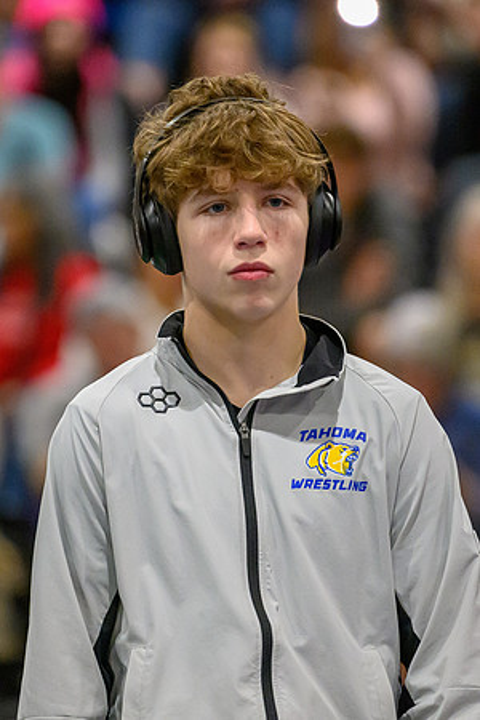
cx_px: 166
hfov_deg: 3.4
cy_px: 264
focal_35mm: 400
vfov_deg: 5.2
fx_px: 7997
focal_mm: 200
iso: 8000
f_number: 2.8
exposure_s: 1/800
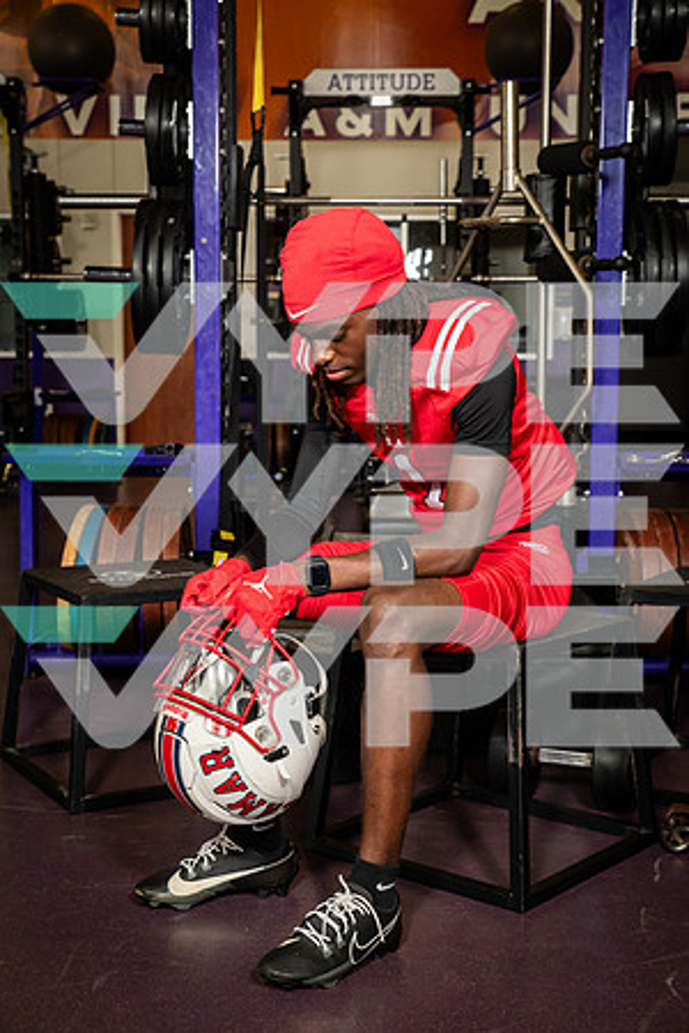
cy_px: 516
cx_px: 344
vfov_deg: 38.2
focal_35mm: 52
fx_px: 1493
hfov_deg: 26.0
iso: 800
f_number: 7.1
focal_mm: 52
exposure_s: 1/250
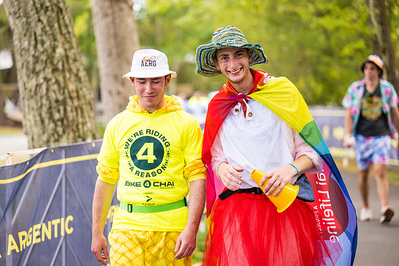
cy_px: 133
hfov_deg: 18.6
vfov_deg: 12.5
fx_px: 1219
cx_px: 200
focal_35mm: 110
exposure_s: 1/1250
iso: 1000
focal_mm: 110
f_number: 2.8
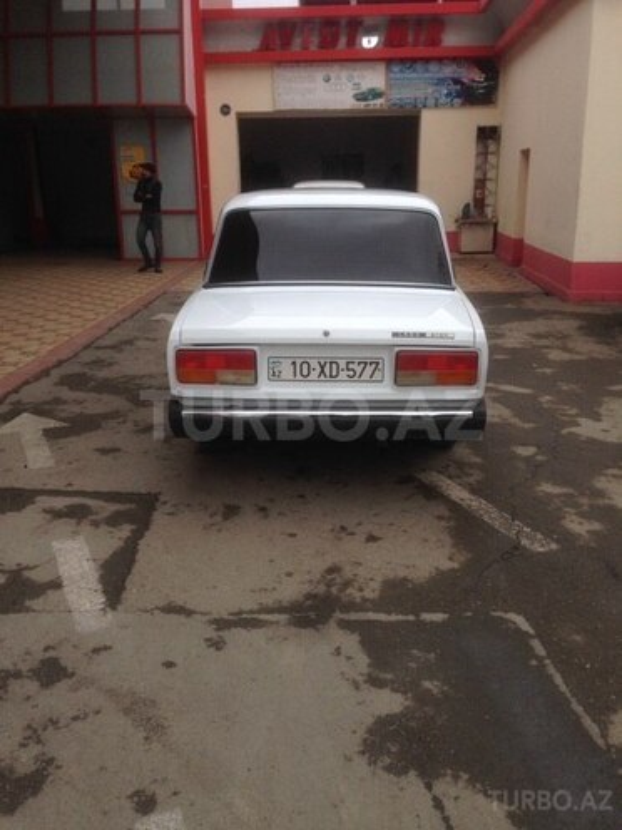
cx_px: 311
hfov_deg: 42.9
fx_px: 791
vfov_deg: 55.4
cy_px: 415
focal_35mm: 33
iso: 50
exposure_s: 1/153
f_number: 2.4
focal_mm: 4.12
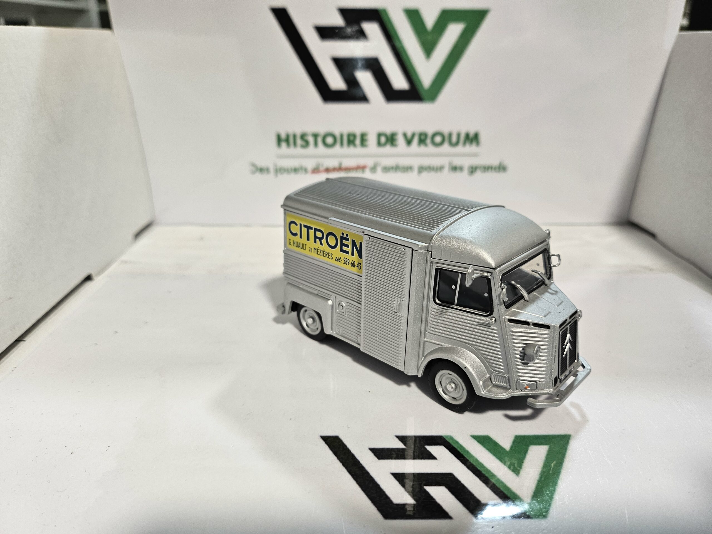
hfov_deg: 71.6
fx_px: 494
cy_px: 267
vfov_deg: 56.8
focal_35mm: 24
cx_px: 356
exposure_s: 1/100
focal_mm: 5
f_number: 1.8
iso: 125
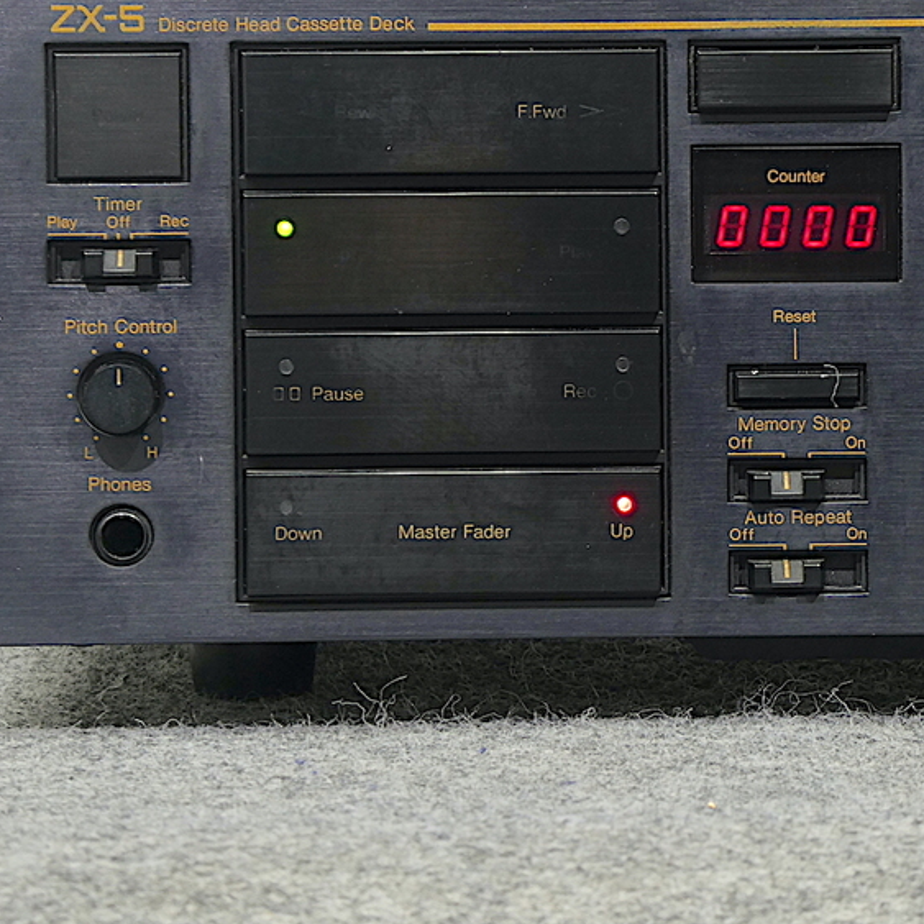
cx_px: 660
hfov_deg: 7.3
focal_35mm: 241
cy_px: 345
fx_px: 7278
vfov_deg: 7.3
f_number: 5.5
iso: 100
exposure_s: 1/1.6
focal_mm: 28.7
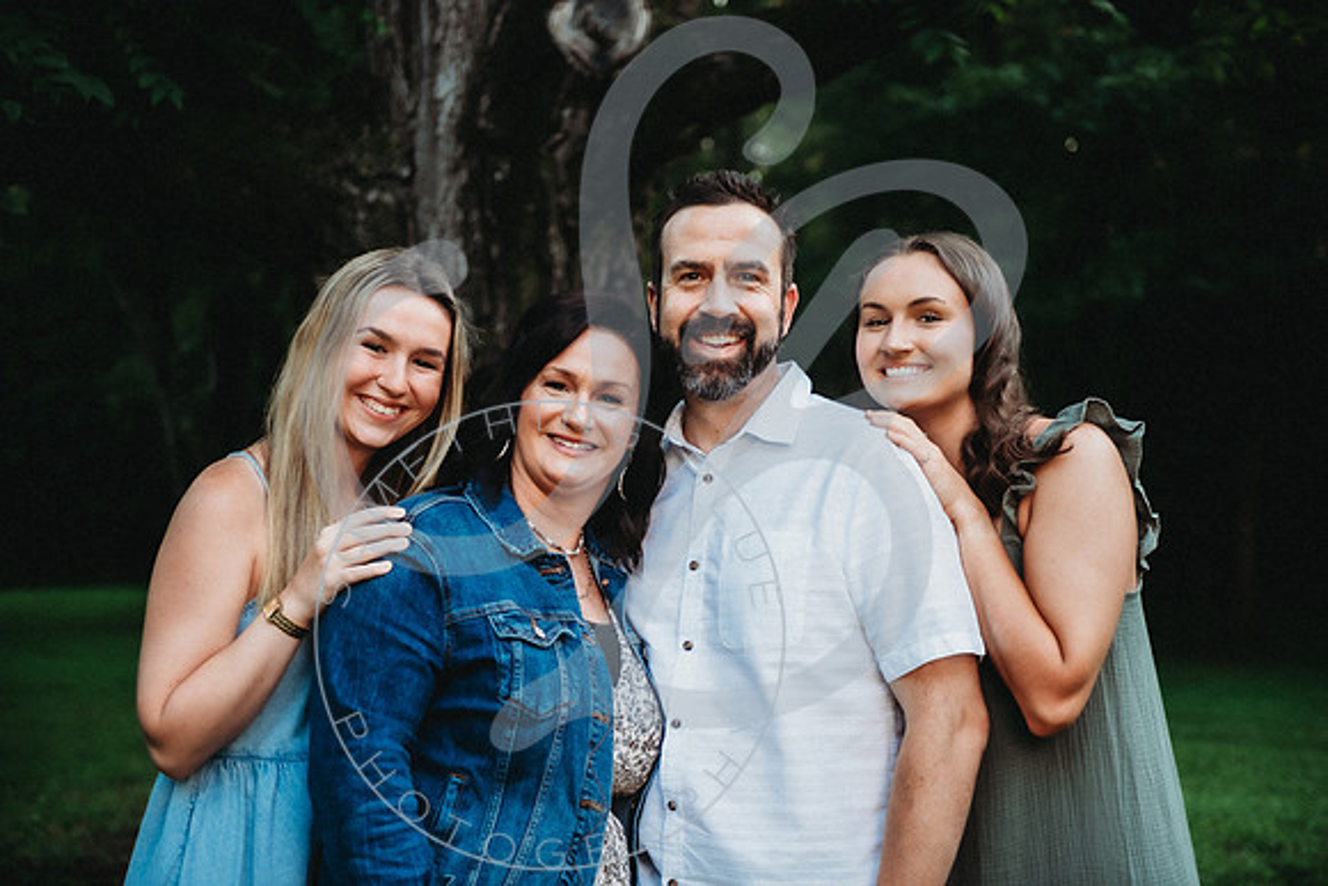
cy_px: 443
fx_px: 1919
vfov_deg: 26.0
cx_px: 664
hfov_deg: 38.2
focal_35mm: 52
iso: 200
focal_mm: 52
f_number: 2.8
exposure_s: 1/160
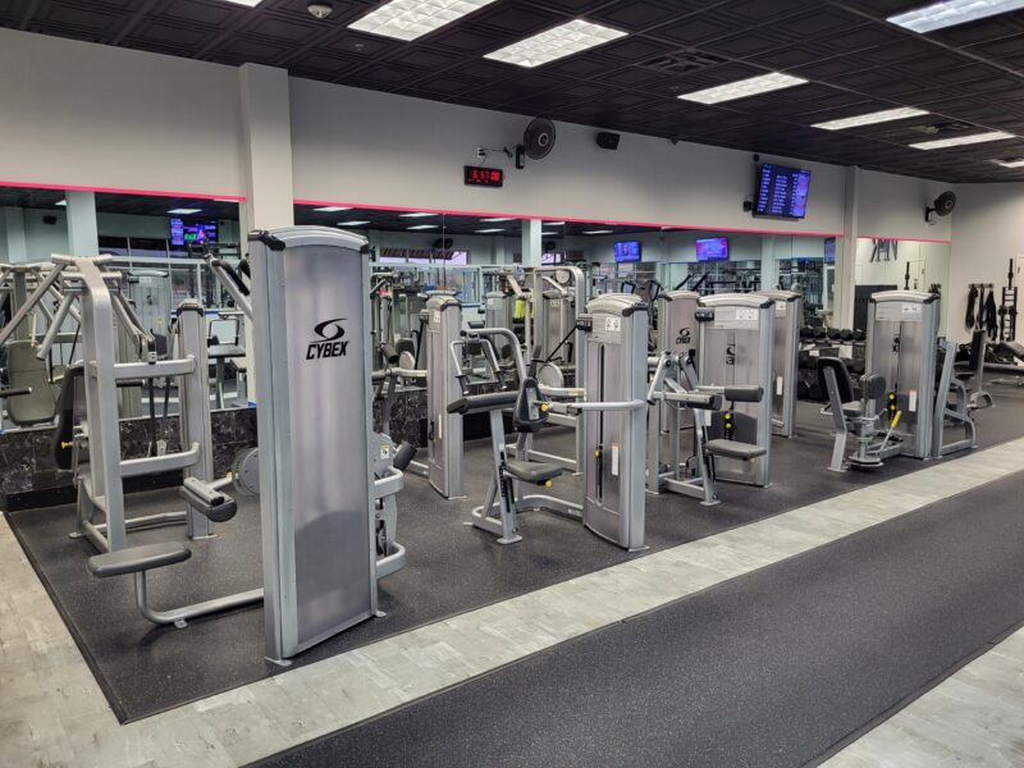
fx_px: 769
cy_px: 384
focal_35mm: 26
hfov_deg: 67.3
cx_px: 512
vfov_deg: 53.1
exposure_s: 1/60
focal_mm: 5.4
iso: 250
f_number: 1.8
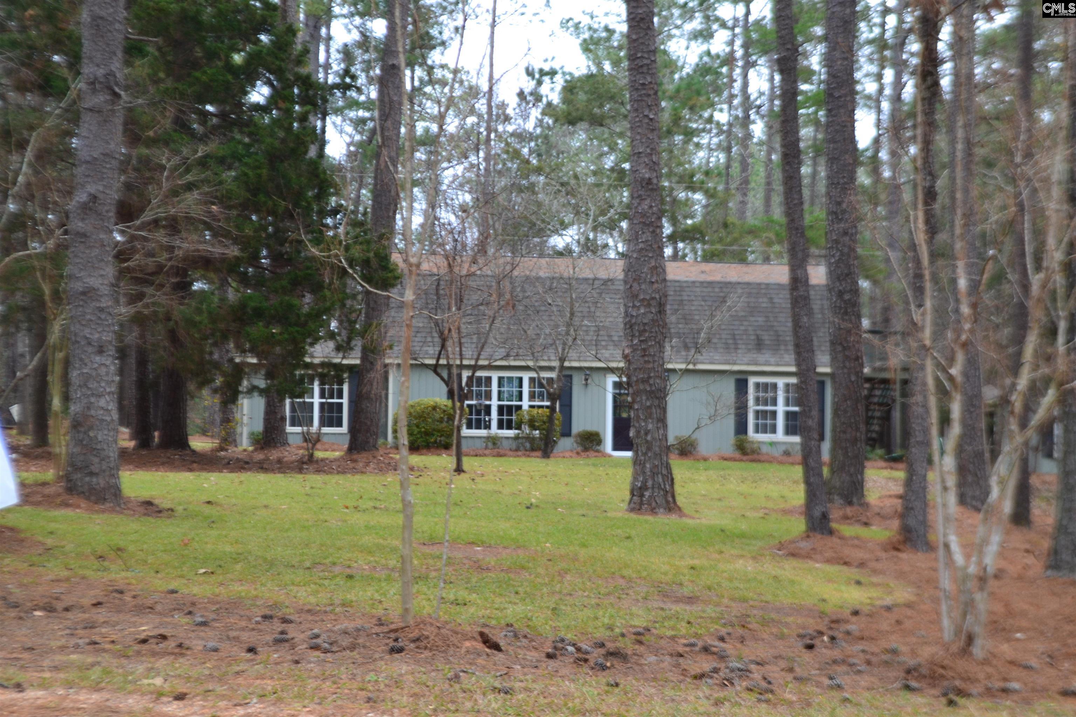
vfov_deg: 18.9
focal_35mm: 72
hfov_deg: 28.1
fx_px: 2152
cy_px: 358
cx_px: 538
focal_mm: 48
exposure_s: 1/50
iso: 400
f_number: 8
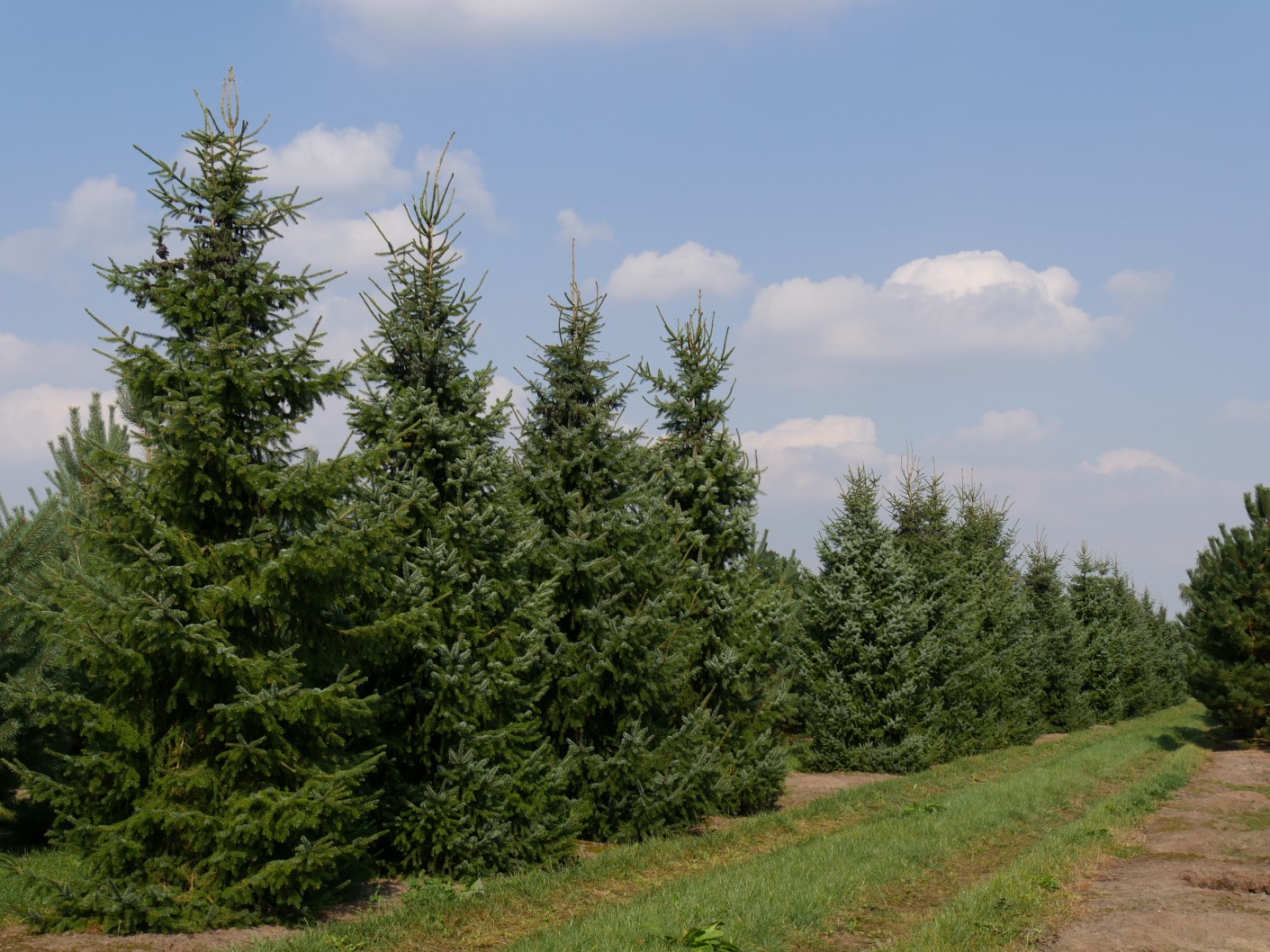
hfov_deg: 38.9
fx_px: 1798
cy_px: 470
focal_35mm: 49
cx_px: 630
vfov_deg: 29.7
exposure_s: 1/400
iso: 200
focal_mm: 24
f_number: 9
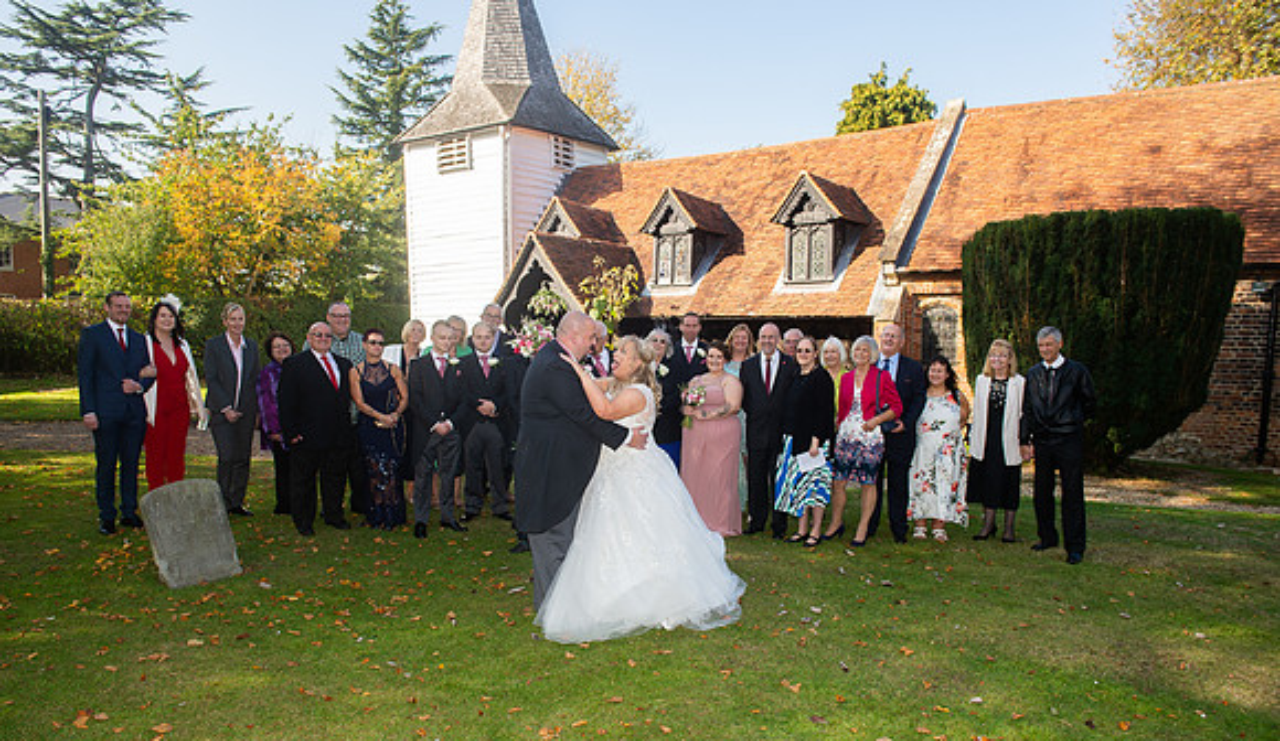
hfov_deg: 69.4
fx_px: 924
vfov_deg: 43.6
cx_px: 640
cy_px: 426
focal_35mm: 27
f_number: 5
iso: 100
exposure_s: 1/200
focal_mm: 26
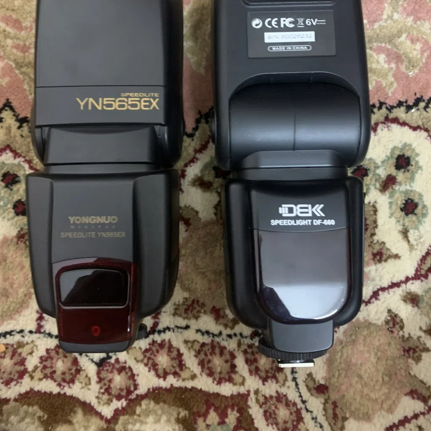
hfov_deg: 52.5
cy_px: 143
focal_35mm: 31
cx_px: 217
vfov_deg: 51.5
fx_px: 437
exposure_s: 1/25
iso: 500
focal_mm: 4.25
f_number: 1.8
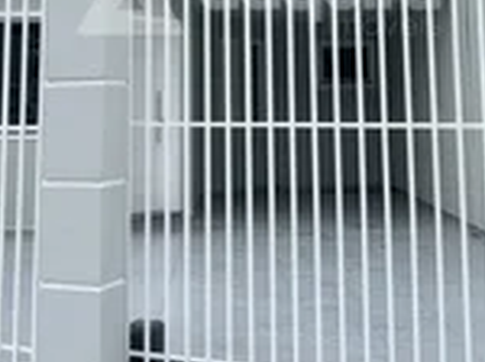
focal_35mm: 67
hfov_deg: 29.0
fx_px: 937
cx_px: 259
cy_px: -11
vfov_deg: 21.0
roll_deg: +1.0
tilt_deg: +7.5
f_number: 1.5
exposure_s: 1/2299
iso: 50
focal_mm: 5.7
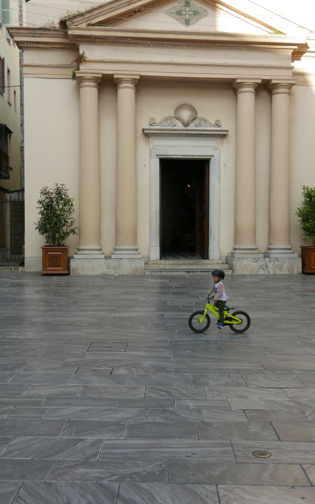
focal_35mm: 42
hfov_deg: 30.5
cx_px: 163
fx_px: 577
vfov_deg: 47.2
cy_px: 252
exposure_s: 1/125
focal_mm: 18.6
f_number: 5.6
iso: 200
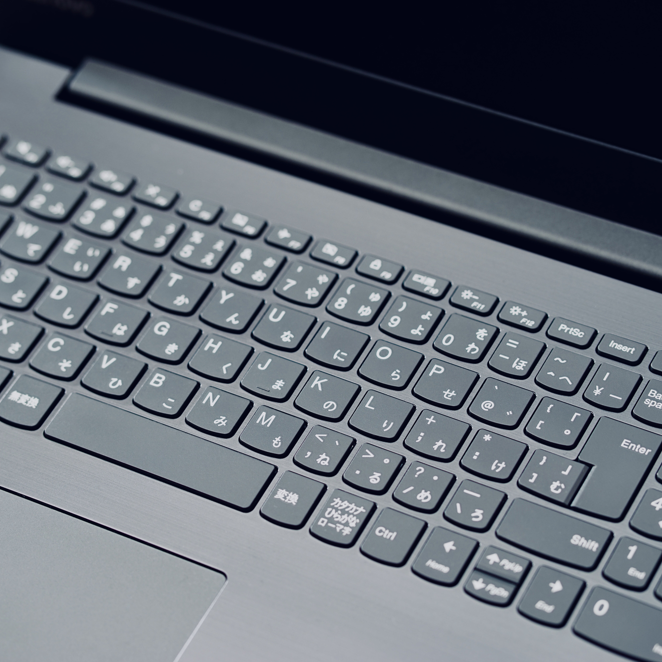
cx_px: 321
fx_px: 2358
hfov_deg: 16.0
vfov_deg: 16.0
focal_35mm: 109
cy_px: 331
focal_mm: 85
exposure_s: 1/125
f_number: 4
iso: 200
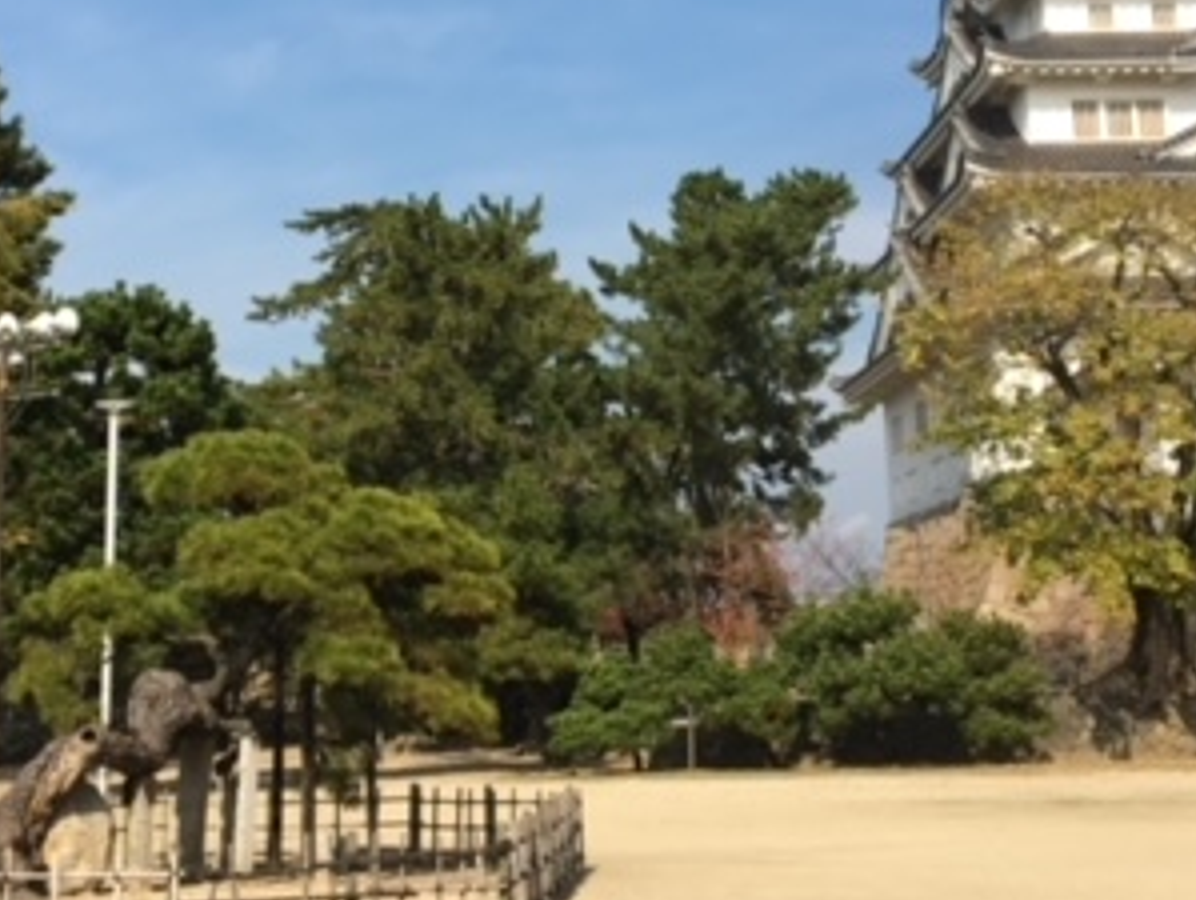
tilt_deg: +11.3
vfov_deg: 23.5
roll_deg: +0.9
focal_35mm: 62
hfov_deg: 31.1
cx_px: 500
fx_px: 2145
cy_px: 224
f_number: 2.2
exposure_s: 1/1709
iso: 25
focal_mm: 4.15
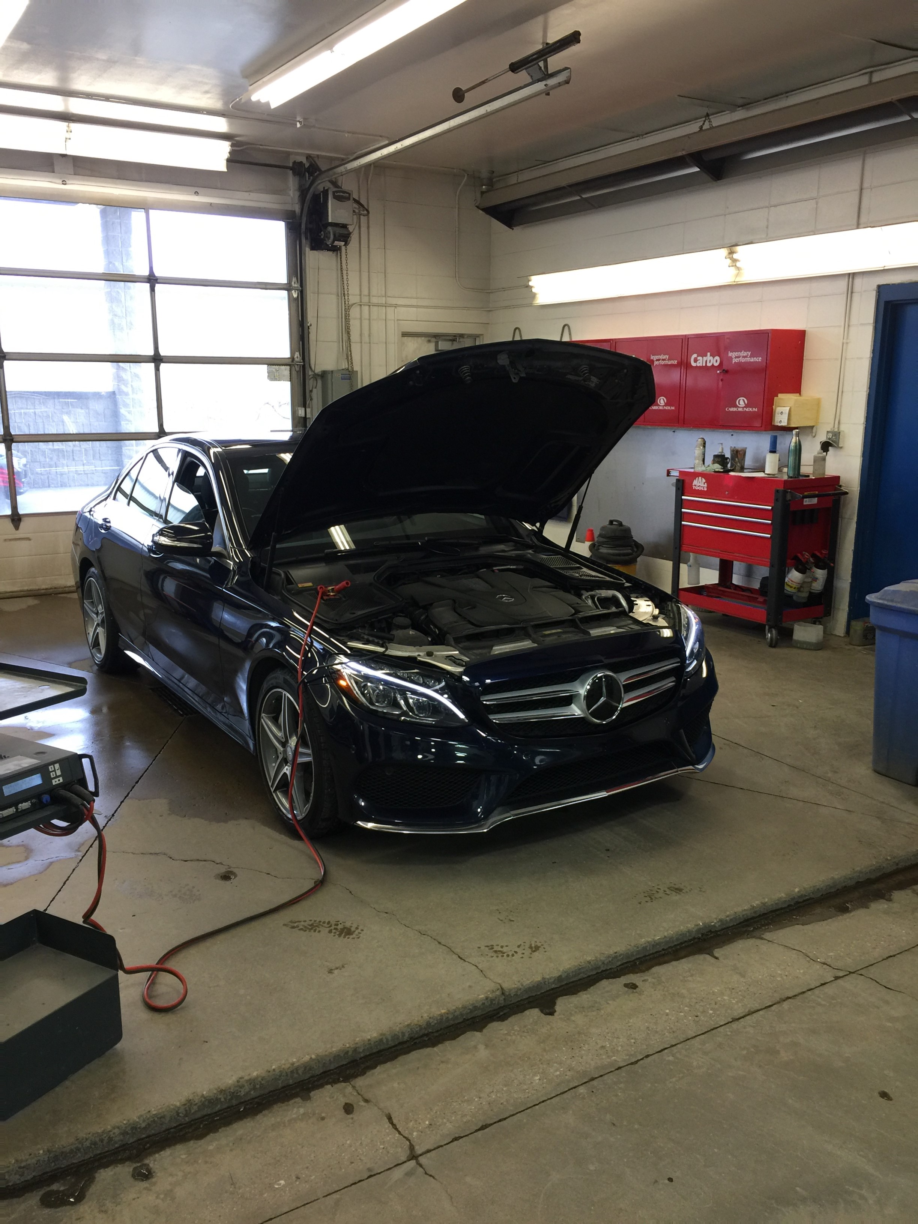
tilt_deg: -11.7
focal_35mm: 29
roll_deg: -1.2
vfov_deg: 61.7
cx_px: 459
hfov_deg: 48.2
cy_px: 612
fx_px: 1025
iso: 40
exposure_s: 1/30
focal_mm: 4.15
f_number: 2.2
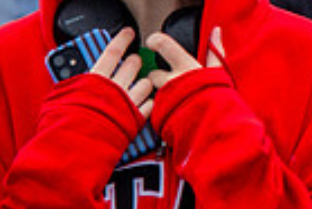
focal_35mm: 402
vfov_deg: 3.4
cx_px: 562
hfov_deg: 5.1
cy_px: -174
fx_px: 3488
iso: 1600
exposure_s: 1/1600
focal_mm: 86
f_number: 4
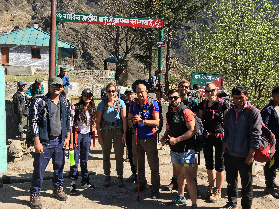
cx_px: 140
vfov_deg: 48.2
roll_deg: -0.7
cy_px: 104
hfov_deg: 61.7
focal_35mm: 29
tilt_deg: -3.5
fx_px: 234
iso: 25
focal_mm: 4.15
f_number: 2.2
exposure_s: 1/845
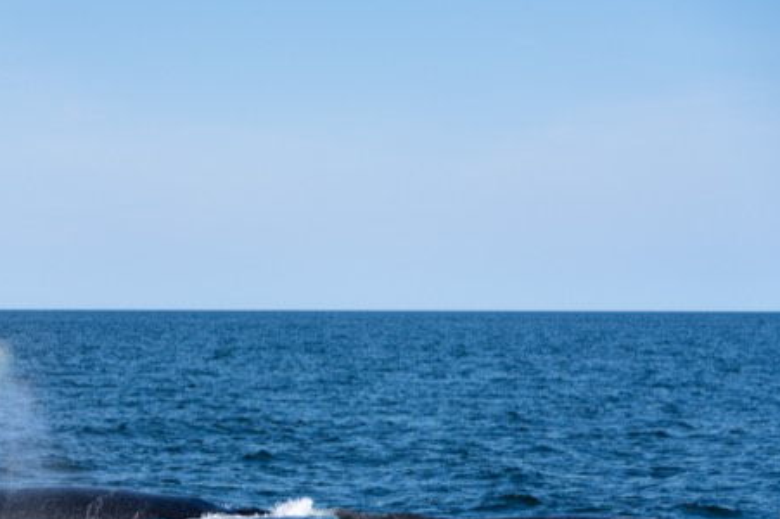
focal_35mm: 139
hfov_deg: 14.7
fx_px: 3009
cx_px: 230
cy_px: 384
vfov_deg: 9.8
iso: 250
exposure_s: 1/4000
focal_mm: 87
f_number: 4
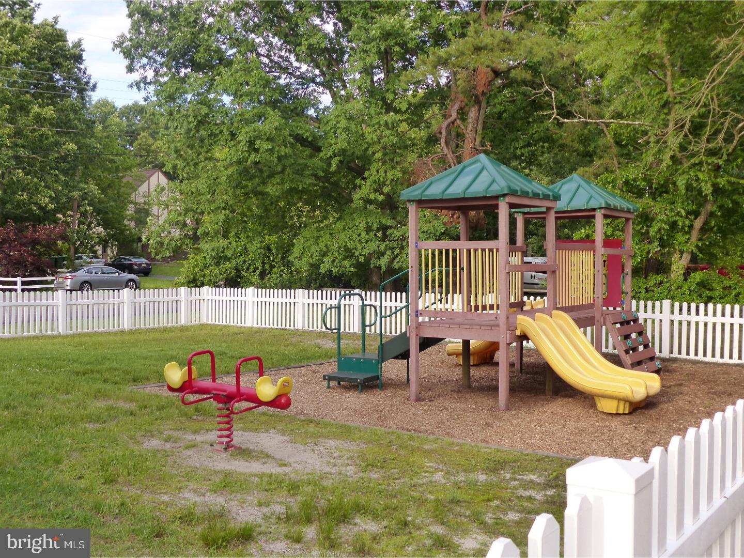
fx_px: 795
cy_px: 279
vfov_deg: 38.7
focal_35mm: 37
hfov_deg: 50.1
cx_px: 372
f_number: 2.8
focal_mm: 6.6
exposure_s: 1/500
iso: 200
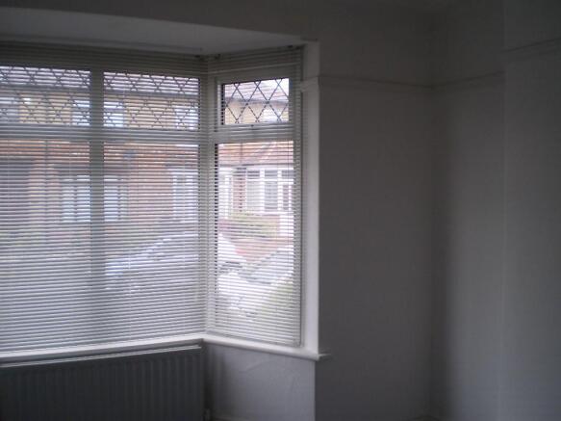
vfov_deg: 39.6
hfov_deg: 51.4
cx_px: 280
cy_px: 210
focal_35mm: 36
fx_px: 583
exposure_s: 1/60
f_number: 3.1
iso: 64
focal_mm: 6.3
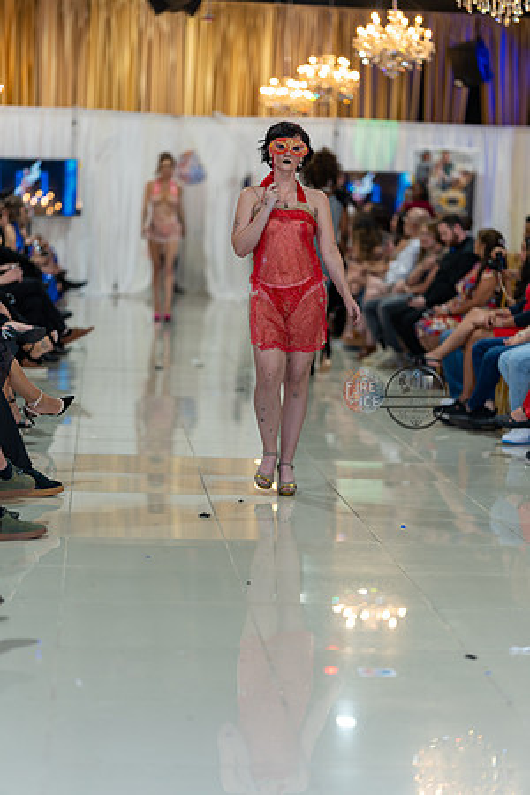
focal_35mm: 85
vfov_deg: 23.9
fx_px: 1877
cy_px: 398
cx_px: 265
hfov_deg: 16.1
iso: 100
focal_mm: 85
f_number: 1.4
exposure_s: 1/160
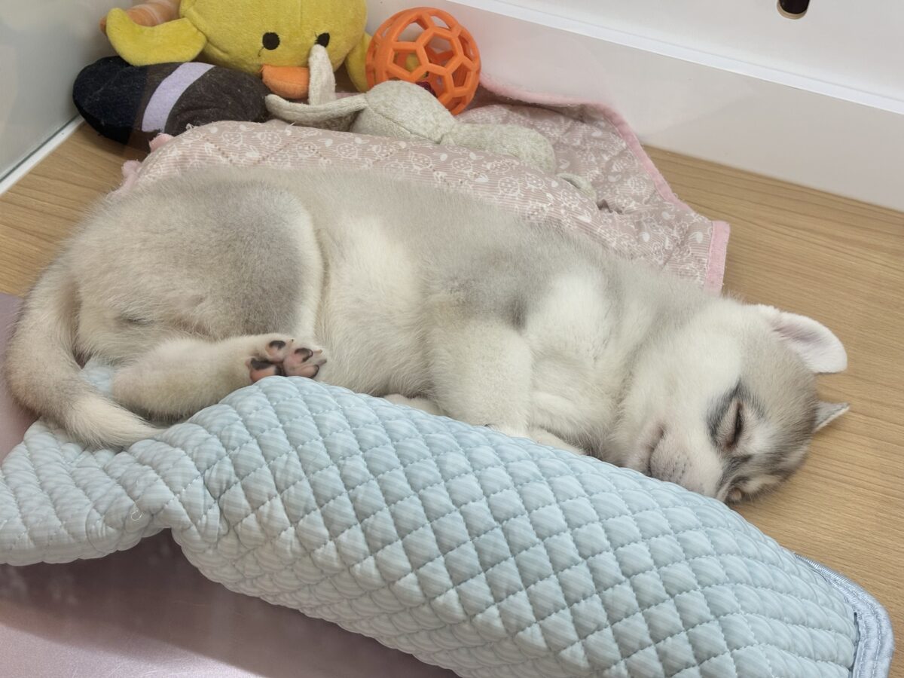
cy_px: 339
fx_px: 1358
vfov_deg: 28.0
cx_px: 452
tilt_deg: -39.8
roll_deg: -7.1
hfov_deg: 36.8
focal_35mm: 52
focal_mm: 5.96
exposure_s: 1/100
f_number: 1.6
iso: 50
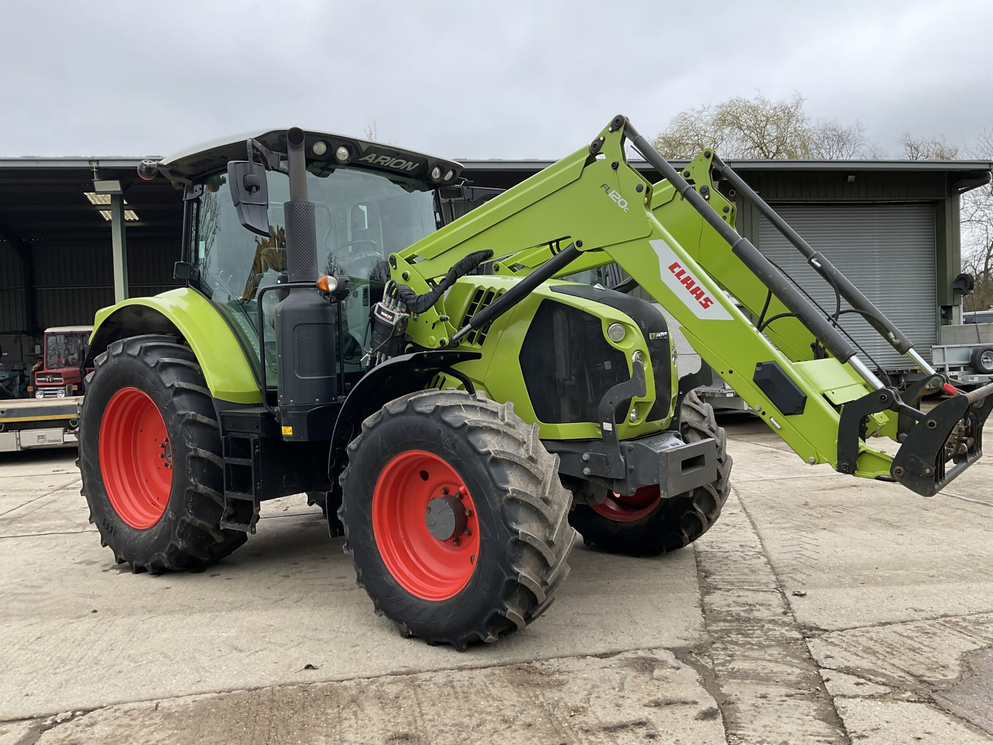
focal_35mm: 29
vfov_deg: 48.2
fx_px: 832
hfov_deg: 61.7
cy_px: 372
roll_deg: +2.5
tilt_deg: +0.0
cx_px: 496
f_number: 1.8
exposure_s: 1/175
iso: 16
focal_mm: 3
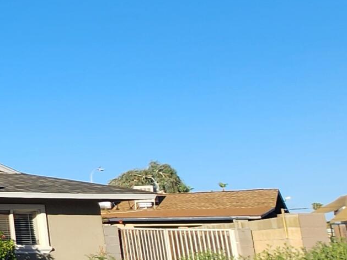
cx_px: -431
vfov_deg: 23.7
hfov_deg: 16.6
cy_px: 133
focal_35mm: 62
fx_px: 622
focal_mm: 2.2
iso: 50
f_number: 2.2
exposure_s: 1/1358
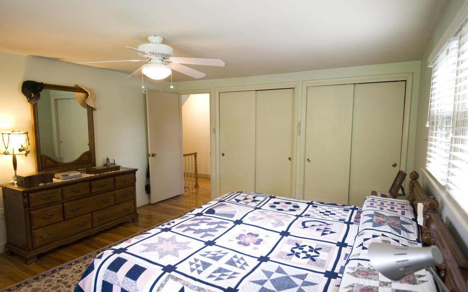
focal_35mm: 21
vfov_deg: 57.2
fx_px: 268
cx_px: 239
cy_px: 157
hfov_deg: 82.3
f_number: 4
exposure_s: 1/80
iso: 3200
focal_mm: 20
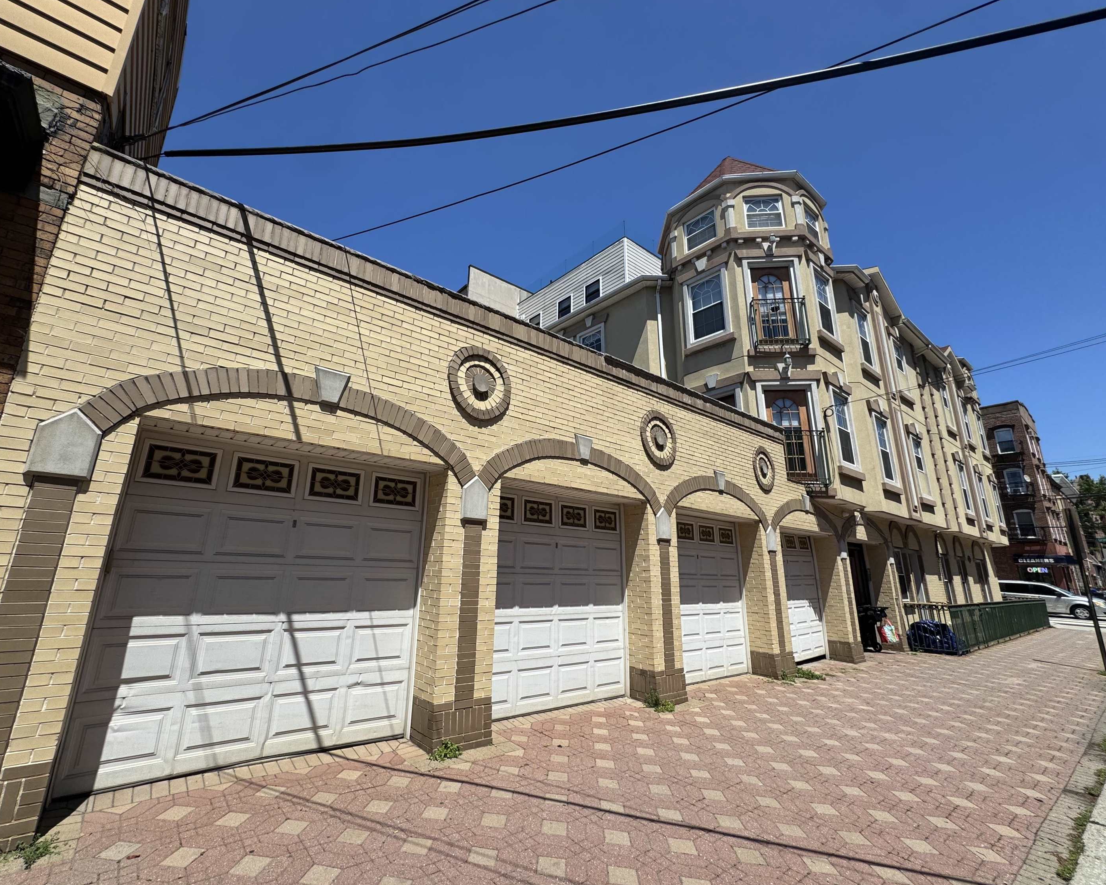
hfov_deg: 96.6
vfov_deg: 84.0
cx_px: 514
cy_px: 433
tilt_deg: +15.4
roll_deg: -1.6
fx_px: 491
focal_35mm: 15
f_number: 2.2
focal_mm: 2.22
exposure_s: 1/2342
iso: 50
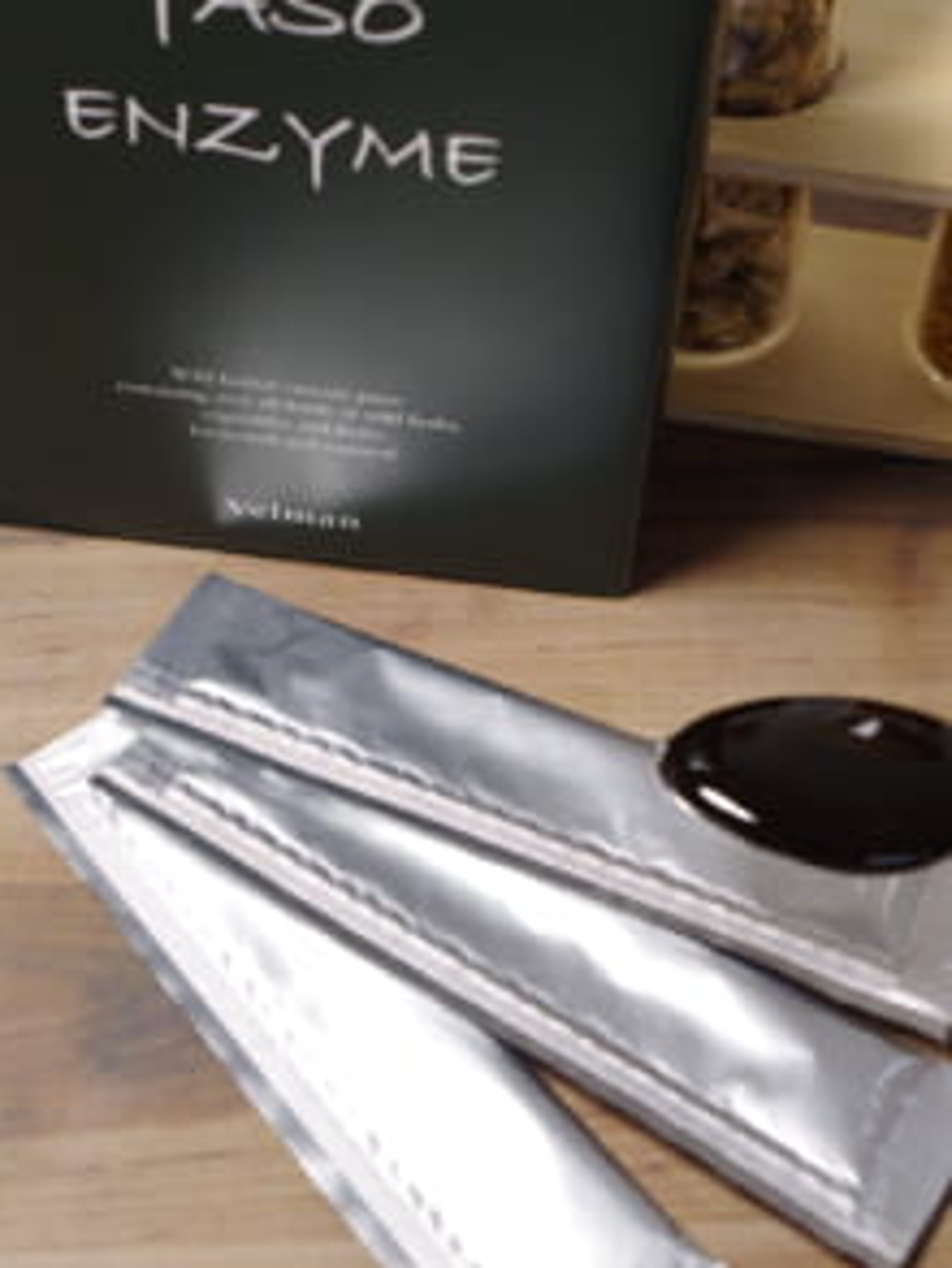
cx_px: 372
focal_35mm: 59
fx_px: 2162
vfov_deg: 32.7
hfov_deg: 24.8
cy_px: 651
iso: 100
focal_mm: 24.38
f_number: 5.6
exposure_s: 1/13
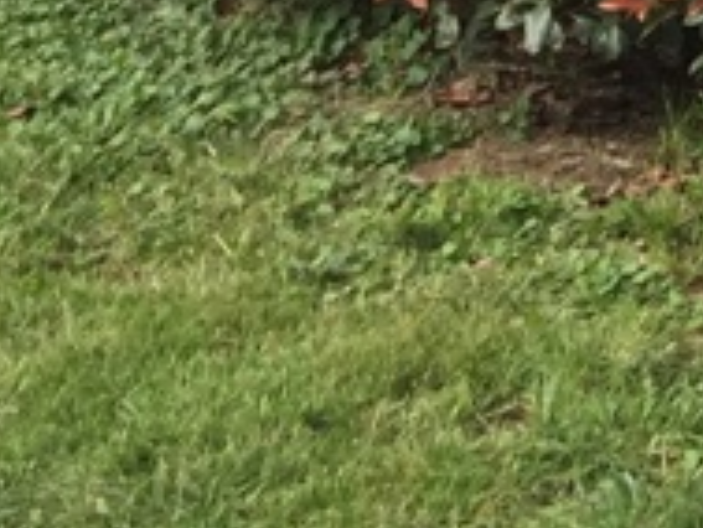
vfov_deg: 8.7
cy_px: -684
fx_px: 3190
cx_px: 1648
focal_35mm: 157
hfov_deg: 10.8
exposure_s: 1/860
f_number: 2.2
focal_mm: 4.15
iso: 32
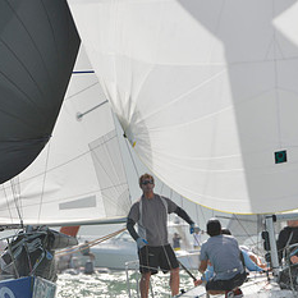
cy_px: 196
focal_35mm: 847
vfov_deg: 2.1
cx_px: 60
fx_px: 8250
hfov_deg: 2.1
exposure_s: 1/1250
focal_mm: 400
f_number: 7.1
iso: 280
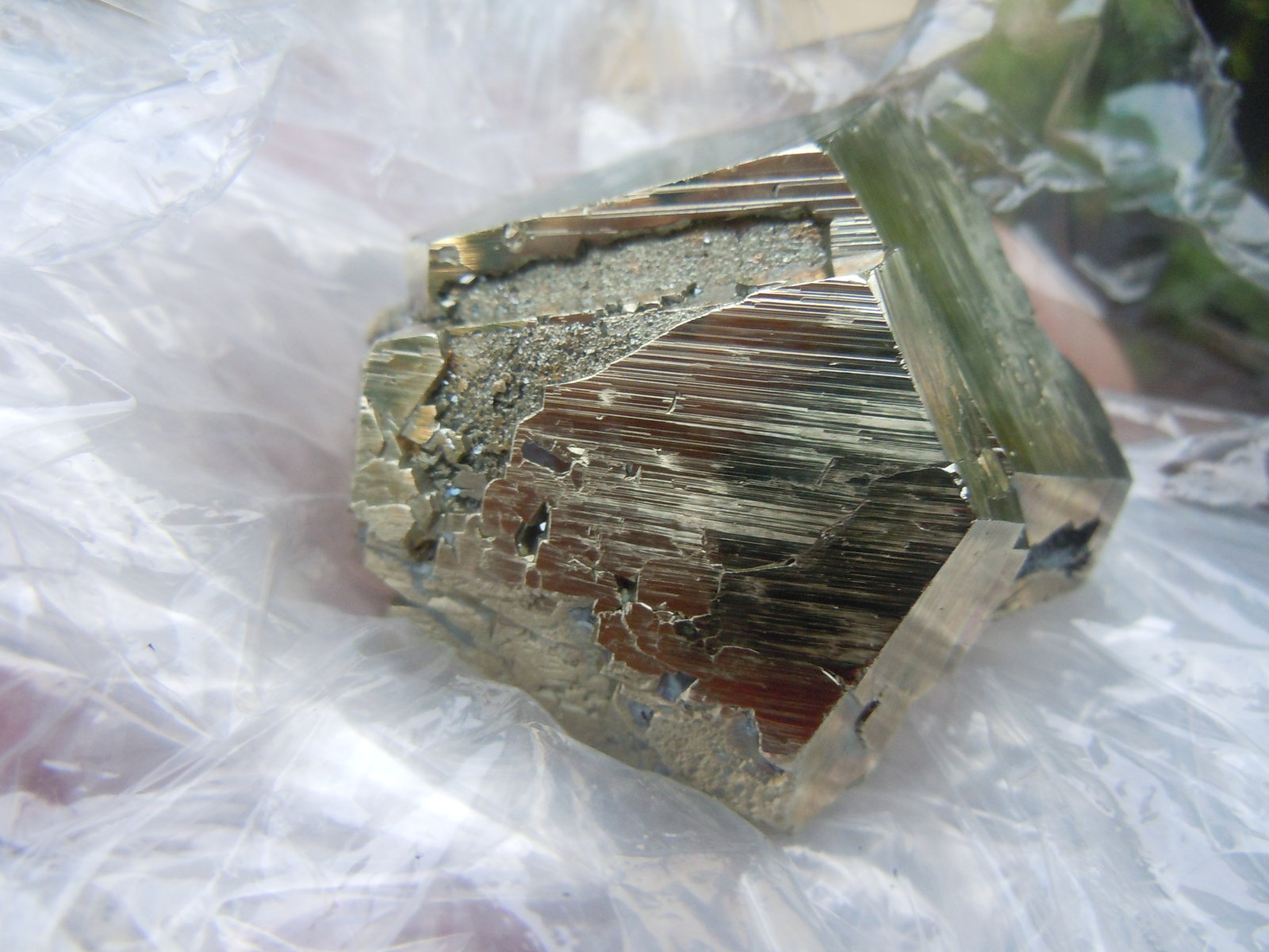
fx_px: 1100
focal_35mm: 30
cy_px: 476
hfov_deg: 60.0
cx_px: 634
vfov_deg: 46.8
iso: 320
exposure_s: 1/60
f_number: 3.5
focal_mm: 5.4
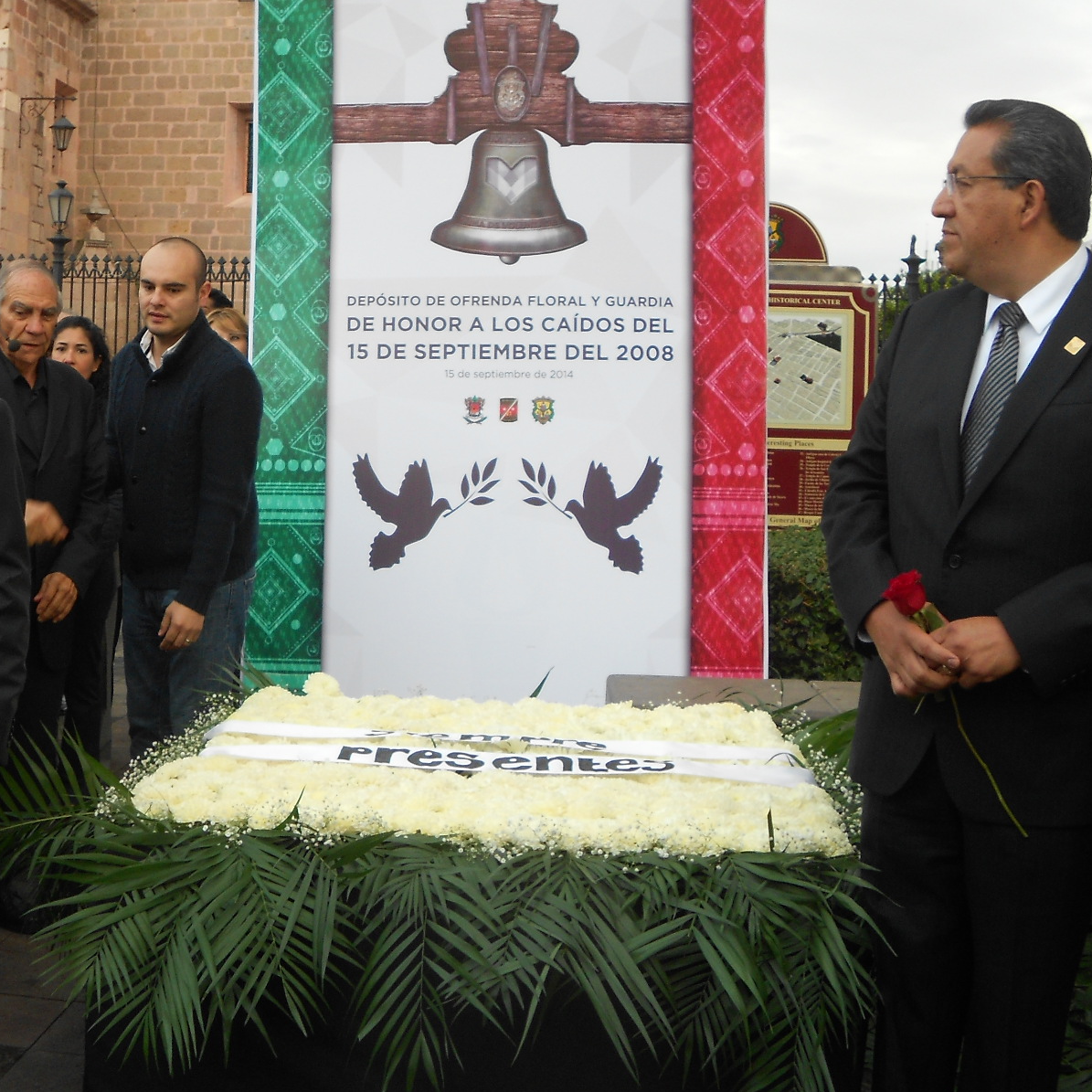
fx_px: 3569
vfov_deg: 17.4
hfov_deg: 17.3
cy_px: 512
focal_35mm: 100
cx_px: 285
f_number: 5.3
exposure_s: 1/60
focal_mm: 11.6
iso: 80
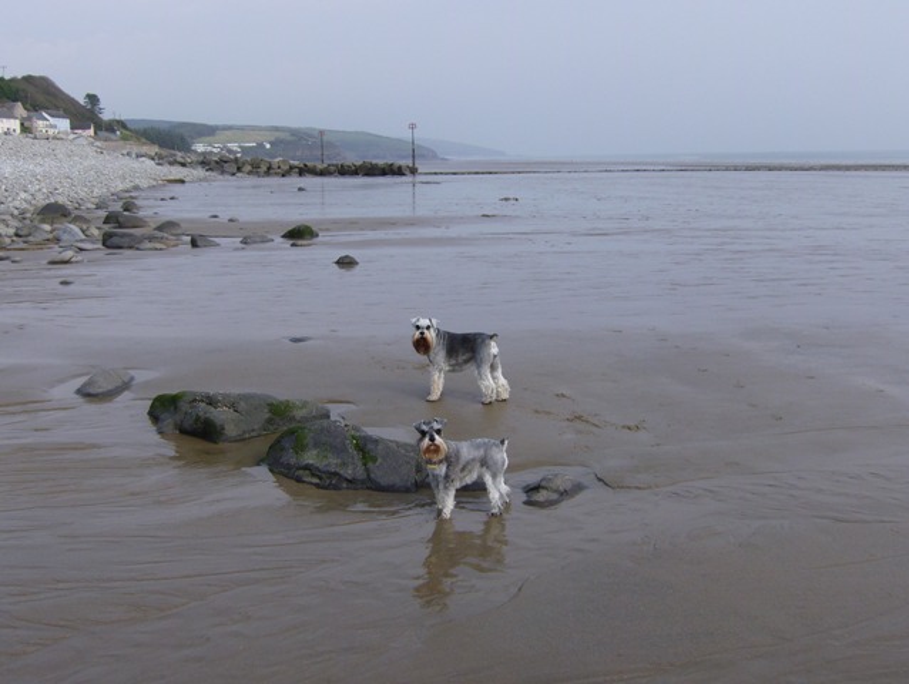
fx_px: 946
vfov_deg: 39.7
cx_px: 454
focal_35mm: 36
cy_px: 342
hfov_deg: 51.3
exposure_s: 1/783
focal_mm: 6
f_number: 4.7
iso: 100
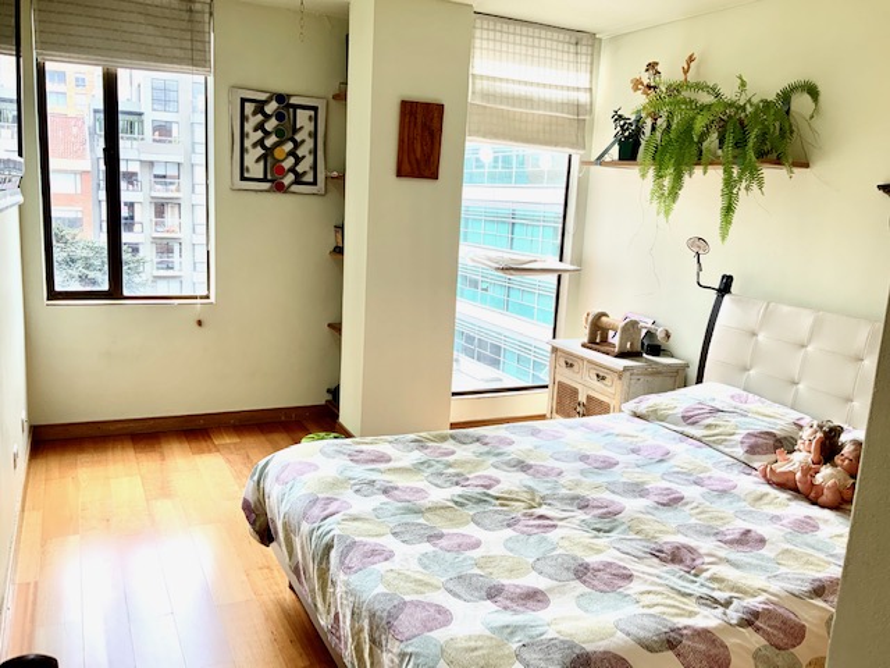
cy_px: 334
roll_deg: -2.1
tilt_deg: -10.5
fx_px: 746
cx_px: 445
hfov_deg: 61.7
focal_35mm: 29
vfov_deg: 48.2
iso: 20
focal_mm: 3
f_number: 1.8
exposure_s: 1/122
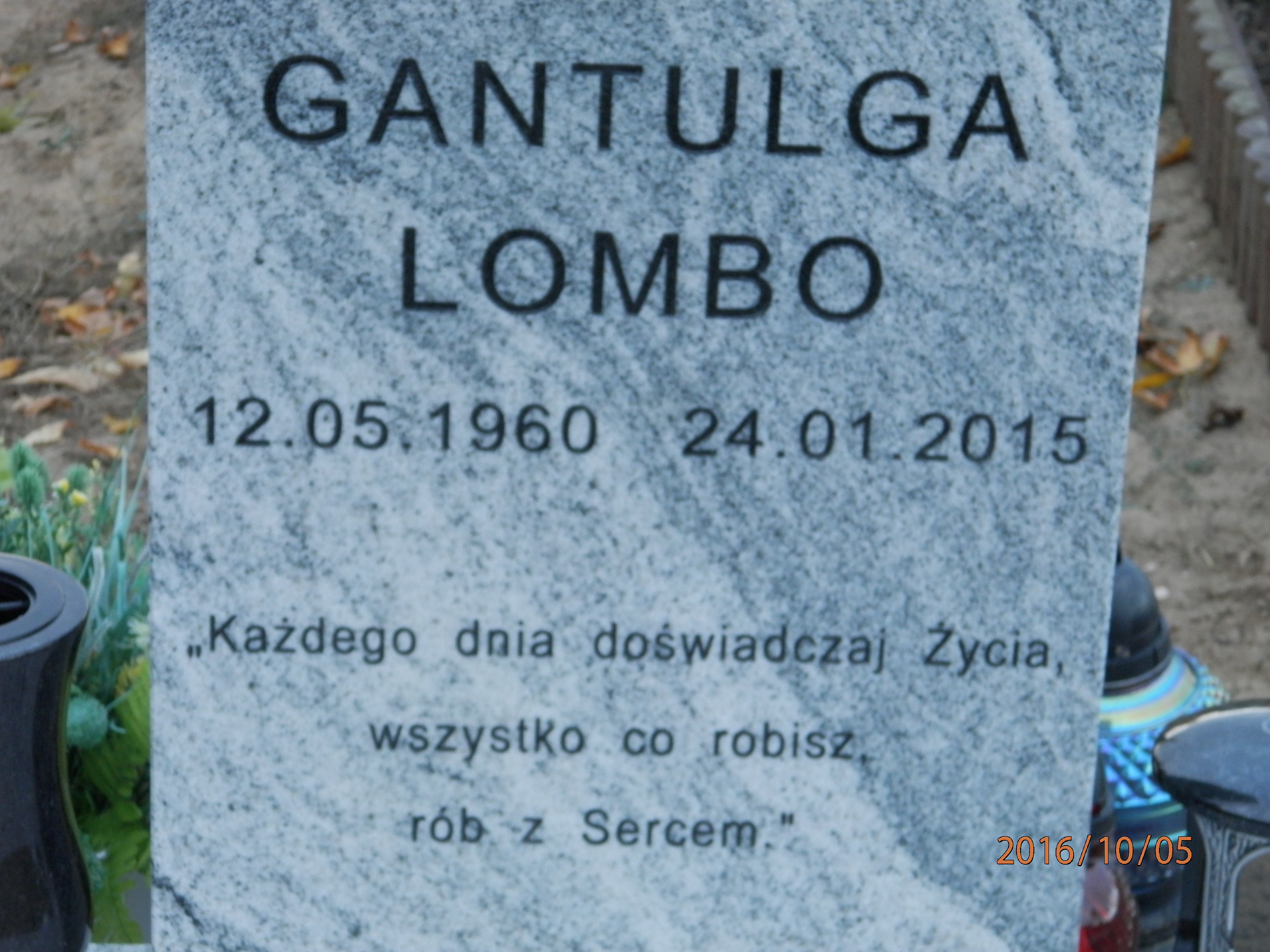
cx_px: 635
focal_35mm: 106
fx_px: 3889
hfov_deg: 18.5
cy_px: 476
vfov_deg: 14.0
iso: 200
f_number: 4.5
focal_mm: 19
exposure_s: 1/30
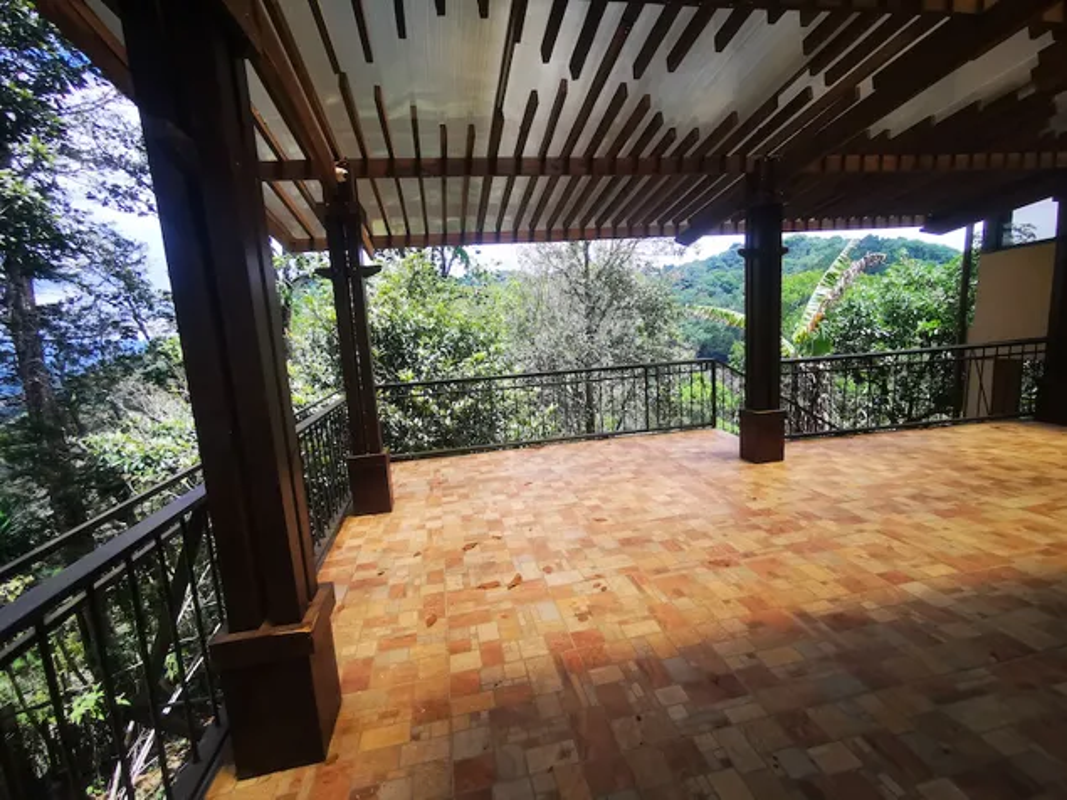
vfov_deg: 78.1
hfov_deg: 94.5
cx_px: 534
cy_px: 400
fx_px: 493
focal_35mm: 16
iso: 50
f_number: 2.2
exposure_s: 1/292
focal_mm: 2.35
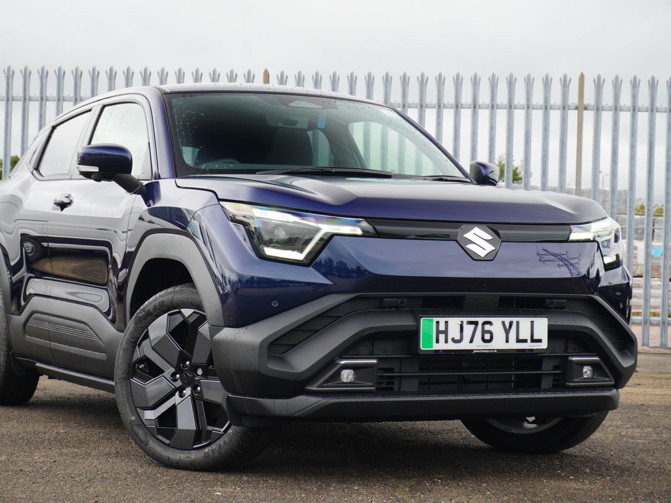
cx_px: 299
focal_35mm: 82
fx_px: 1589
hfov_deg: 23.8
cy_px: 253
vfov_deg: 18.0
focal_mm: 50
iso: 250
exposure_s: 1/90
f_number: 5.6
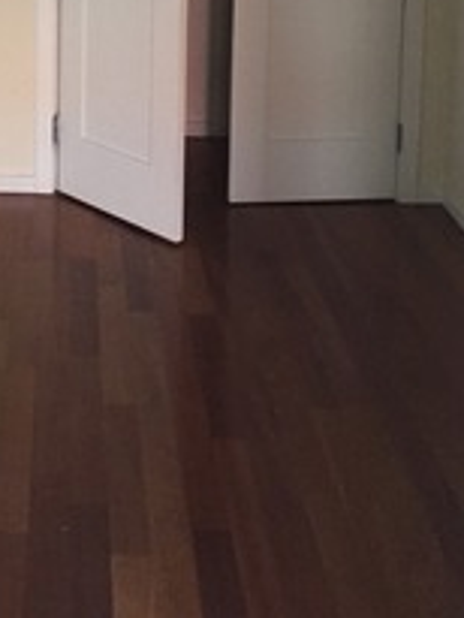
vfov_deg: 26.0
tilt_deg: -5.9
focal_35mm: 68
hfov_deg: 21.2
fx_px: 1214
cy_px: -93
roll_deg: -0.4
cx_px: 45
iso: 160
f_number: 2.2
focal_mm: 4.15
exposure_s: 1/30
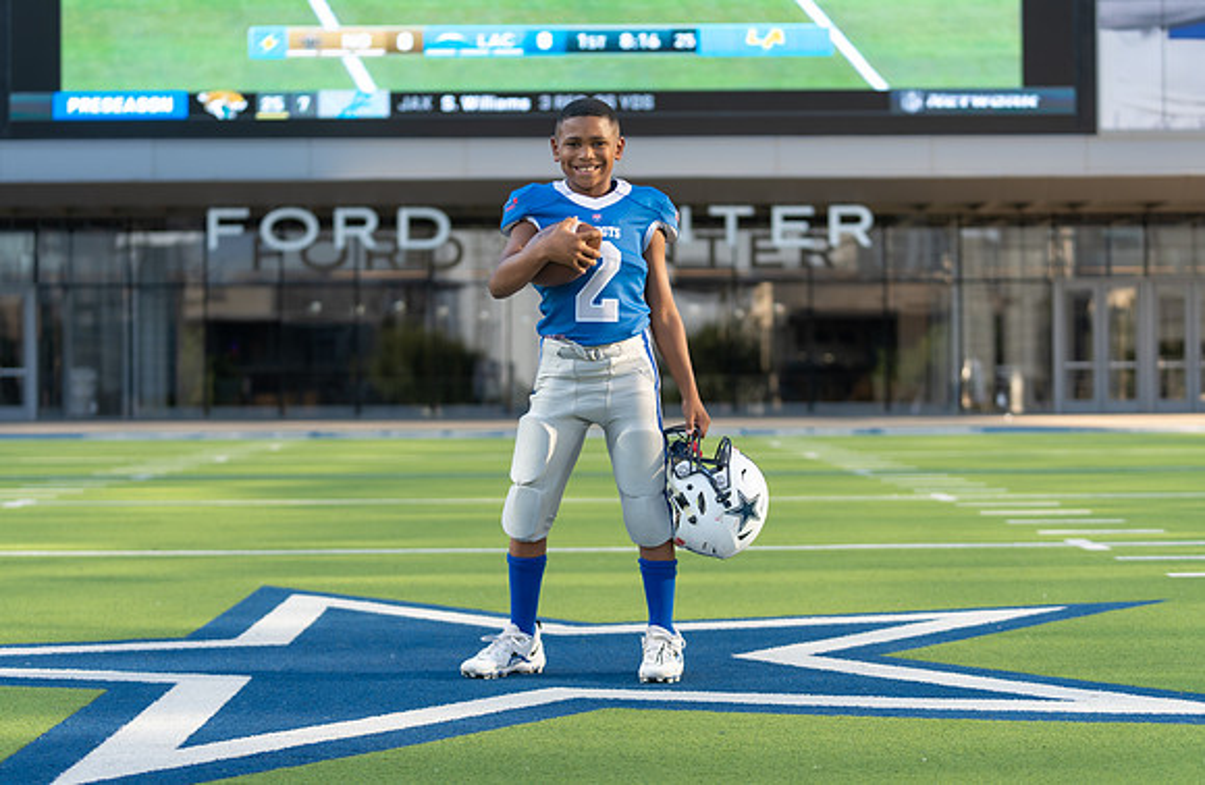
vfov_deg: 17.9
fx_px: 2487
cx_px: 603
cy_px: 400
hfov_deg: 27.2
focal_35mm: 75
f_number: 2.8
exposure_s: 1/500
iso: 100
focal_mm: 74
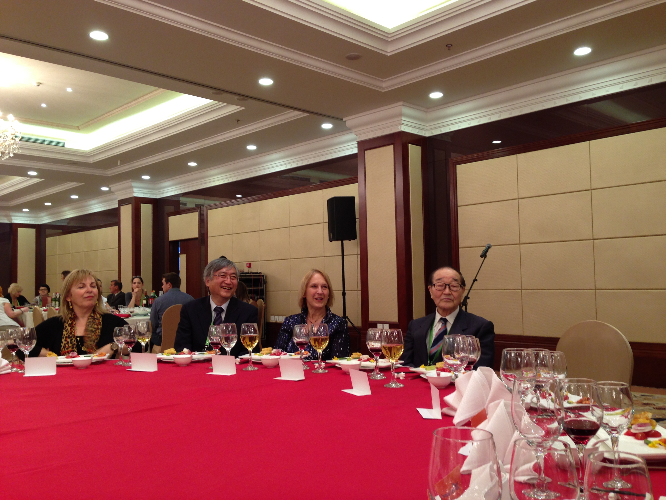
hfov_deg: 55.4
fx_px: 635
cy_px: 250
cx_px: 333
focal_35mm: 33
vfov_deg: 42.9
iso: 80
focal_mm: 4.13
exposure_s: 1/20
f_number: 2.4
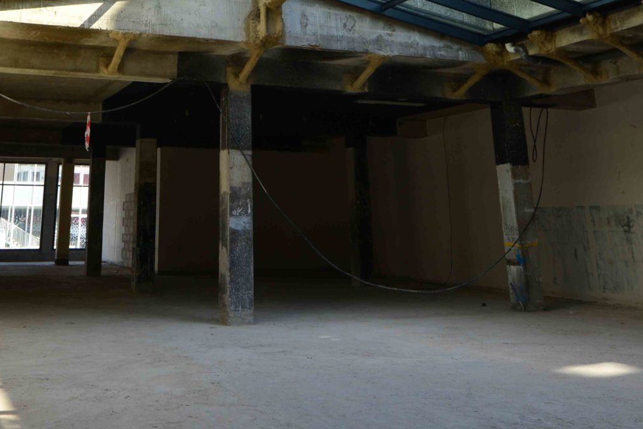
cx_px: 213
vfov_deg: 30.2
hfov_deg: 46.6
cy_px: -9
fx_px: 733
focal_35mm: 41
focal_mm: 16
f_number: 8
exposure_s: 1/80
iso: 200
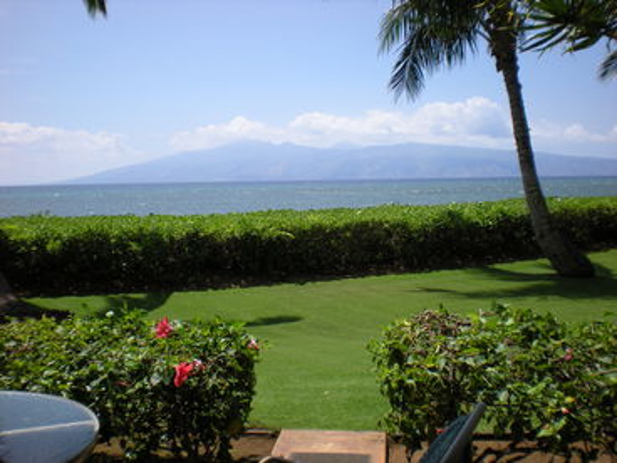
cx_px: 308
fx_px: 677
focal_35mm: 38
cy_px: 232
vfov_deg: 37.7
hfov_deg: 49.0
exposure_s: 1/470
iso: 64
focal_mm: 6.3
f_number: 4.6
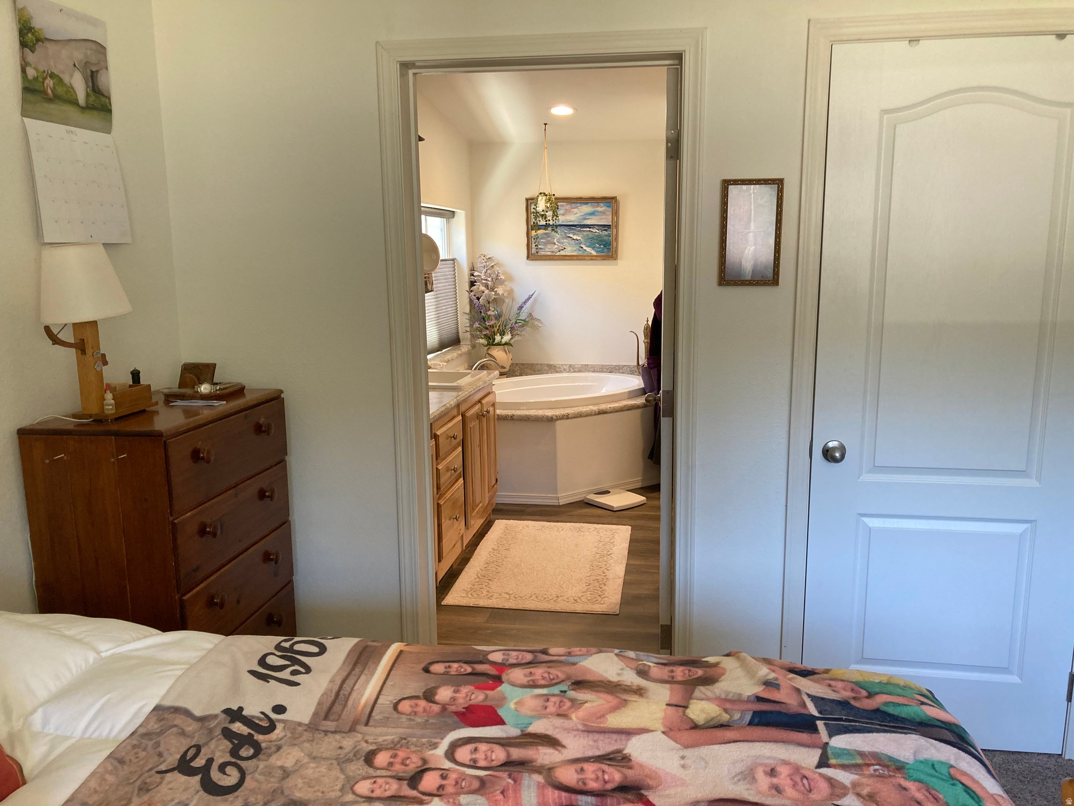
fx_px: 869
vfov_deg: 49.7
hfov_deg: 63.4
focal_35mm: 28
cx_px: 537
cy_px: 403
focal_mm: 3.99
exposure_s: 1/60
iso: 80
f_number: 1.8
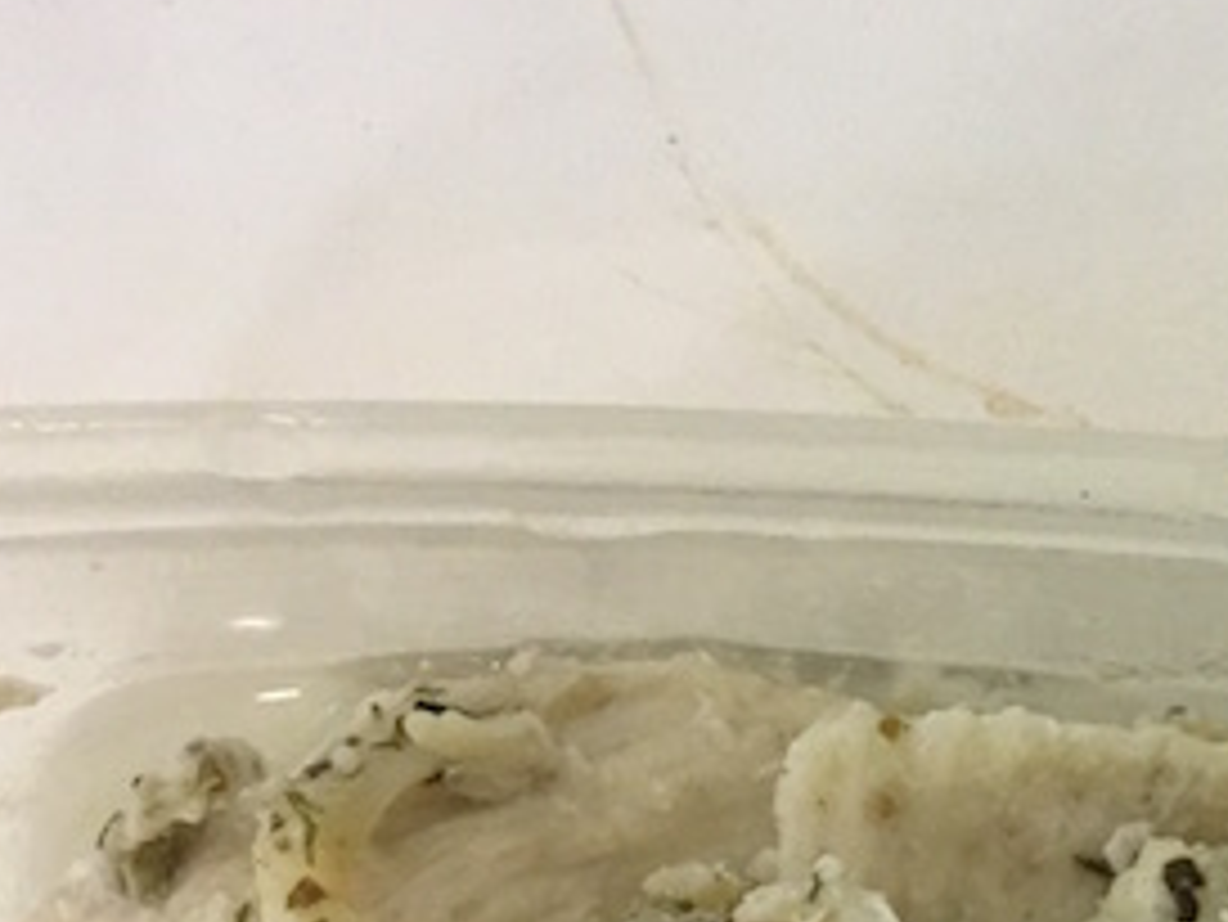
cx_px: 1475
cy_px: 1133
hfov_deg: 21.4
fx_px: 3017
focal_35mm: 85
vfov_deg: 16.6
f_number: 2.2
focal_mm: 4.15
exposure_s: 1/30
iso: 160
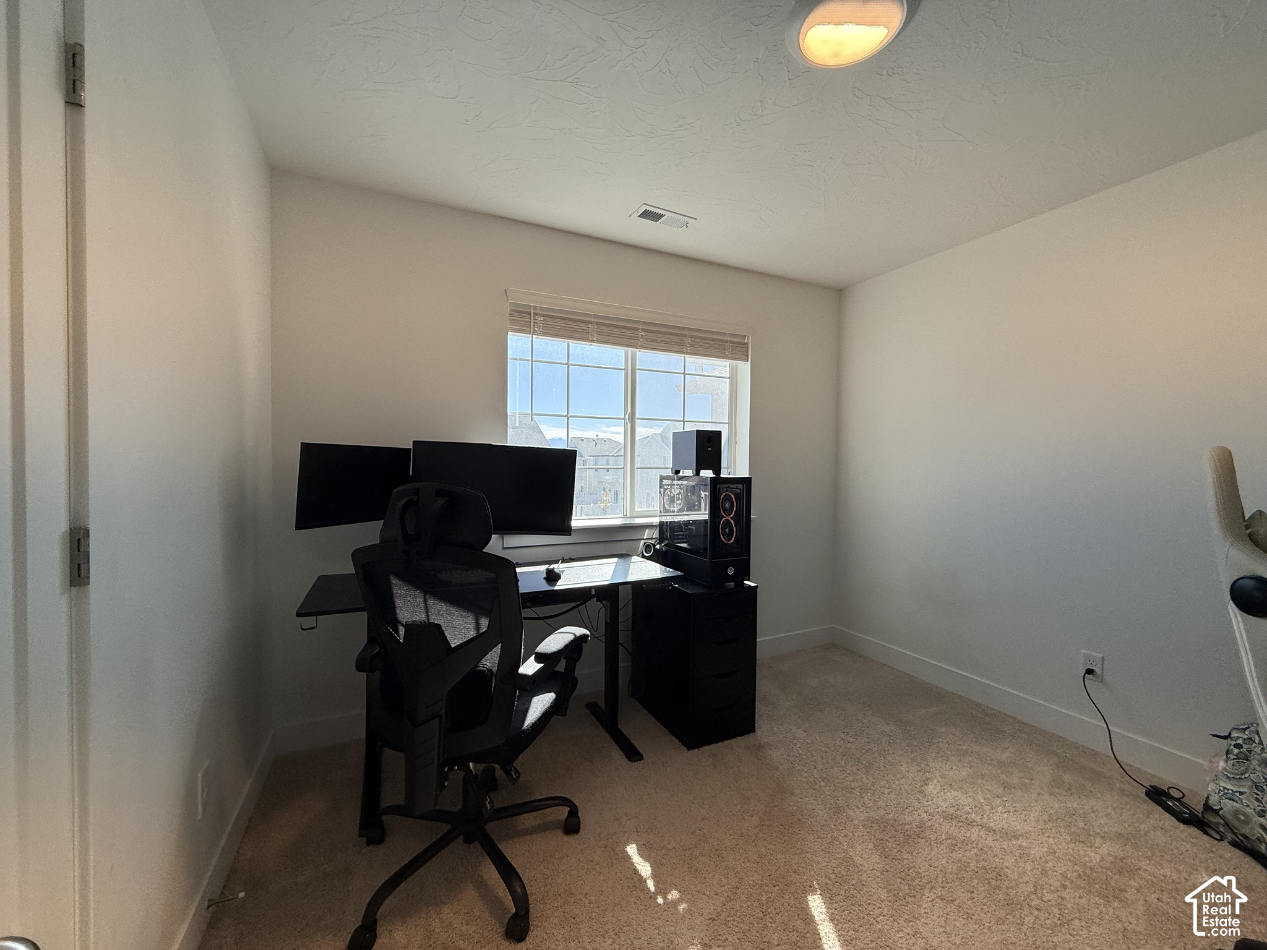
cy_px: 475
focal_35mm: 14
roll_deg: -1.3
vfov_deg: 85.7
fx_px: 512
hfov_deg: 102.1
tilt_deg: -0.1
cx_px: 634
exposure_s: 1/379
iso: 64
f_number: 2.2
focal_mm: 2.22
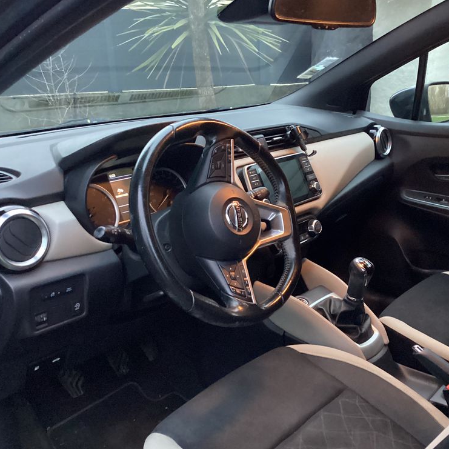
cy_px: 224
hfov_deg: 44.8
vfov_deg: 44.9
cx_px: 256
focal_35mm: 37
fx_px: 543
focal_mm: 3.3
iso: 640
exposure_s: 1/20
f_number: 2.4
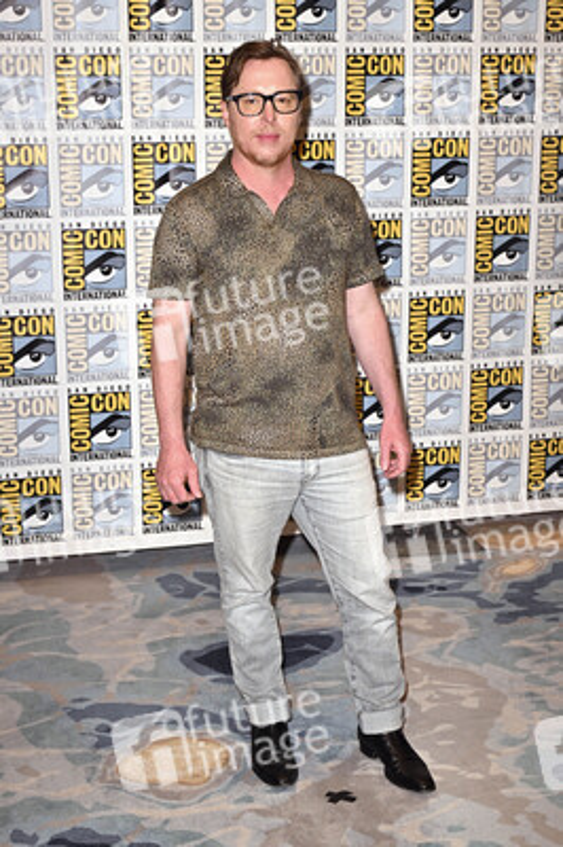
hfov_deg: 29.8
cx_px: 282
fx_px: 1057
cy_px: 424
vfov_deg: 43.6
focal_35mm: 45
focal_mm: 45
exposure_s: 1/250
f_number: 5
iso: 2500
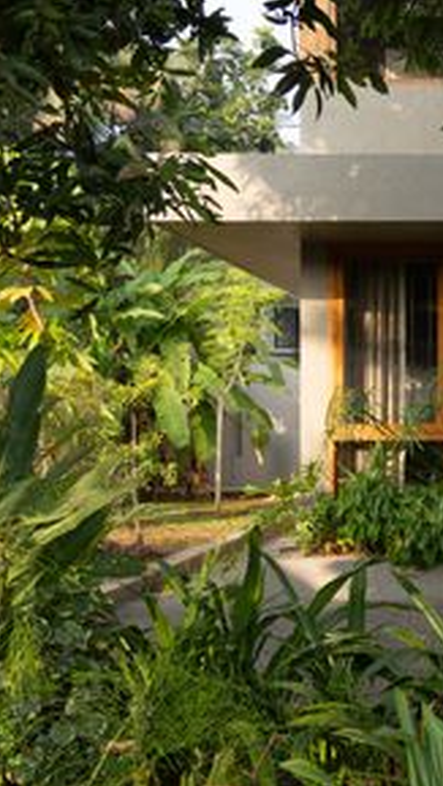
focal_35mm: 51
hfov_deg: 21.2
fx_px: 1063
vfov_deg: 40.6
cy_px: 393
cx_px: 587
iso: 125
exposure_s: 1/40
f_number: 10
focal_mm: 32
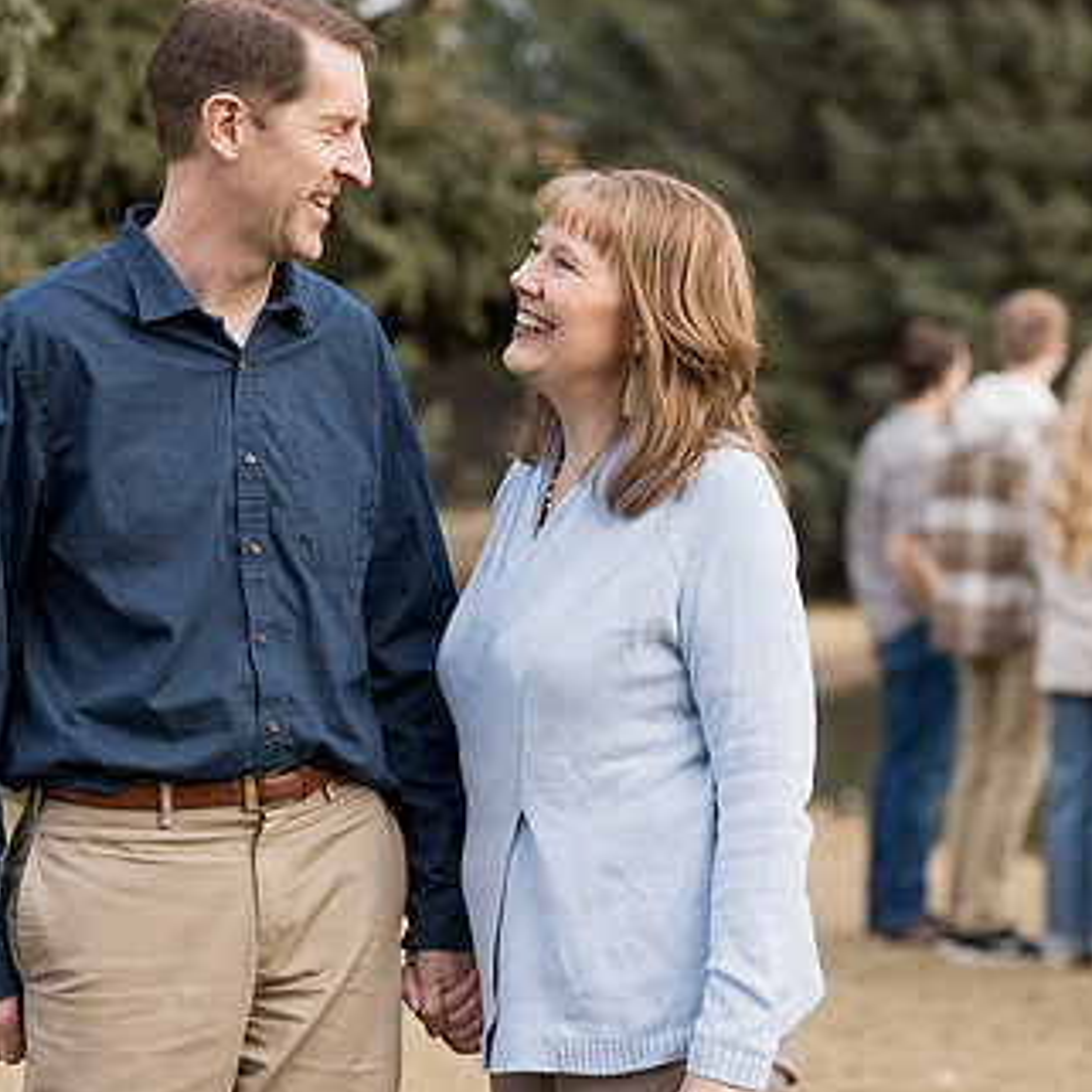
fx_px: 4390
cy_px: 566
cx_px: 816
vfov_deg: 14.2
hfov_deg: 14.1
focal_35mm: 123
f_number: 2.8
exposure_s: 1/200
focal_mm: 80
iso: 125
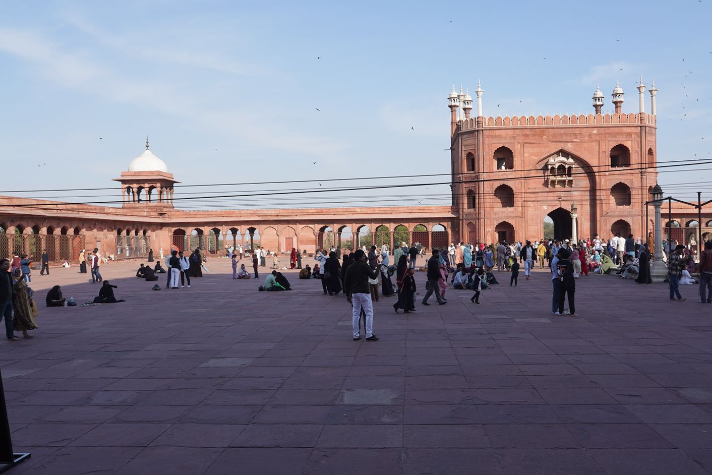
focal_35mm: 34
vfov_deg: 38.9
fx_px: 673
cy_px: 241
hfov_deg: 55.8
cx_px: 367
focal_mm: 24
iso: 100
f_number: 13
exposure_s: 1/100
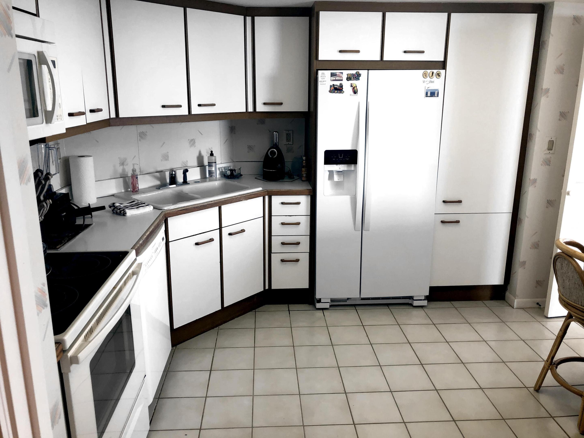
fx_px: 472
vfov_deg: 49.7
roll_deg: -0.3
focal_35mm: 28
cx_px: 292
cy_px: 219
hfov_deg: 63.4
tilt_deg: -16.2
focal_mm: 3.99
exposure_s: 1/120
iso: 50
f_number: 1.8
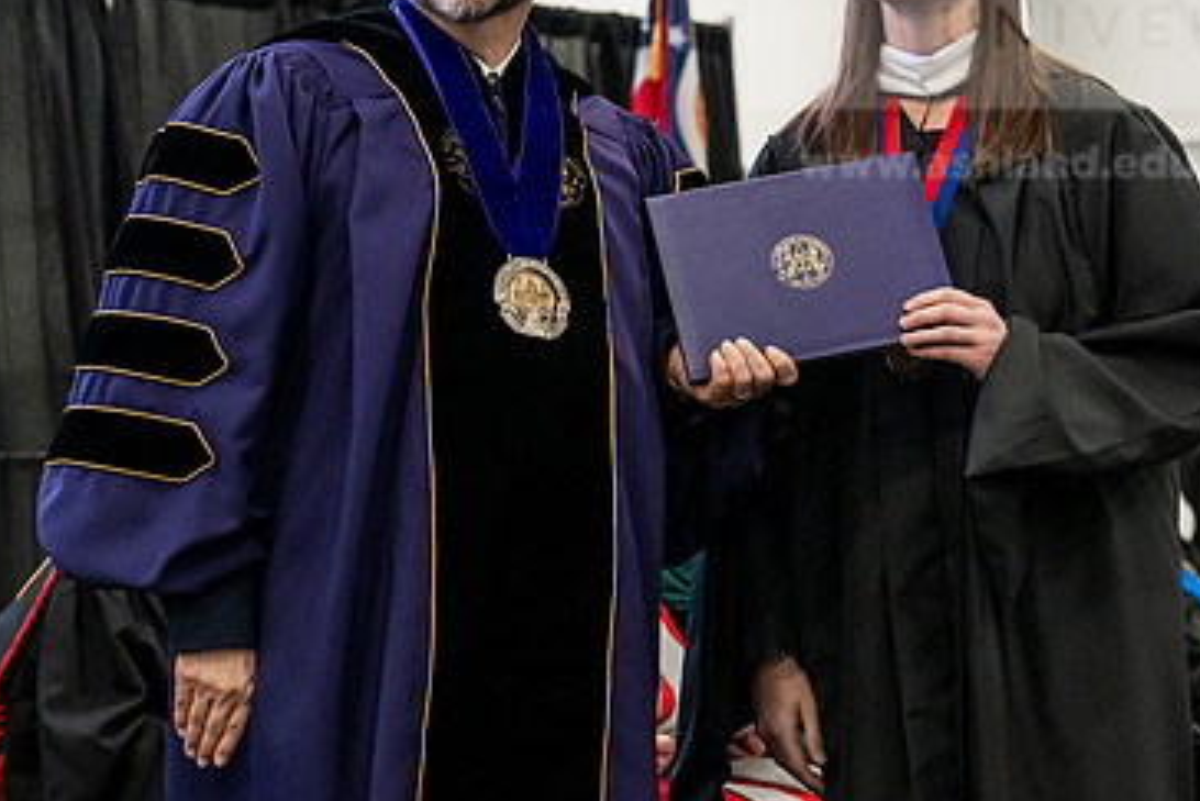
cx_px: 649
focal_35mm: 137
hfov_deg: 15.0
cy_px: 232
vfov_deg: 10.0
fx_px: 4568
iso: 6400
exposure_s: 1/250
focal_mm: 86
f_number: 5
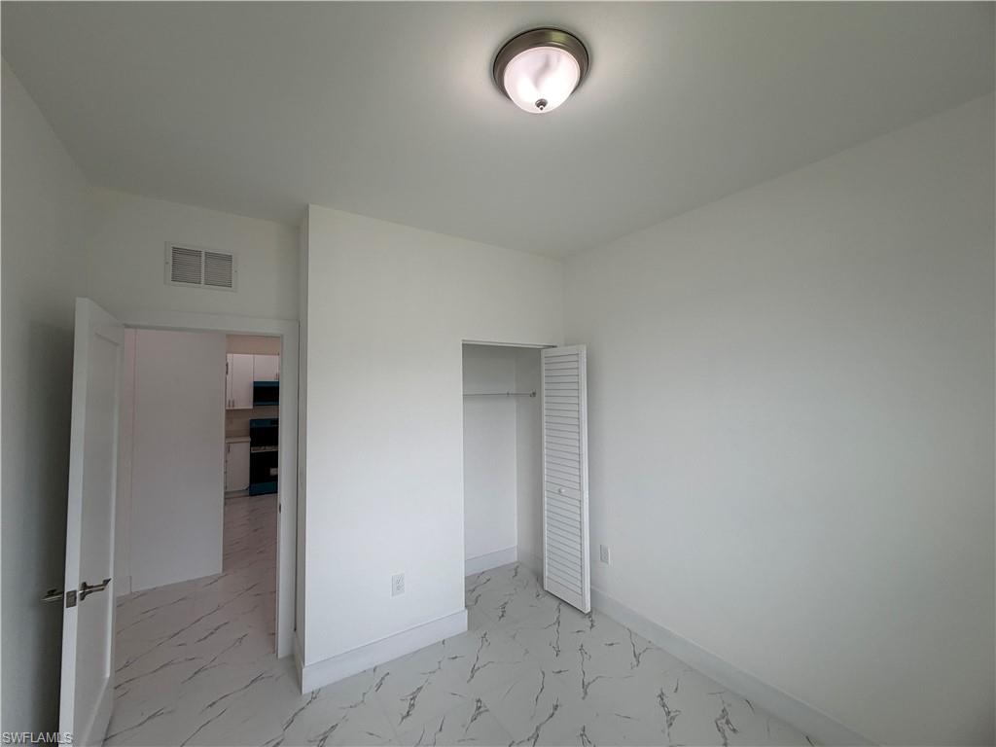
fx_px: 403
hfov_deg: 102.1
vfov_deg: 85.7
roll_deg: +0.7
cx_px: 498
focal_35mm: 14
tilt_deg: +2.5
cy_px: 374
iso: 64
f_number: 2.2
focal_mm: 2.22
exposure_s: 1/121
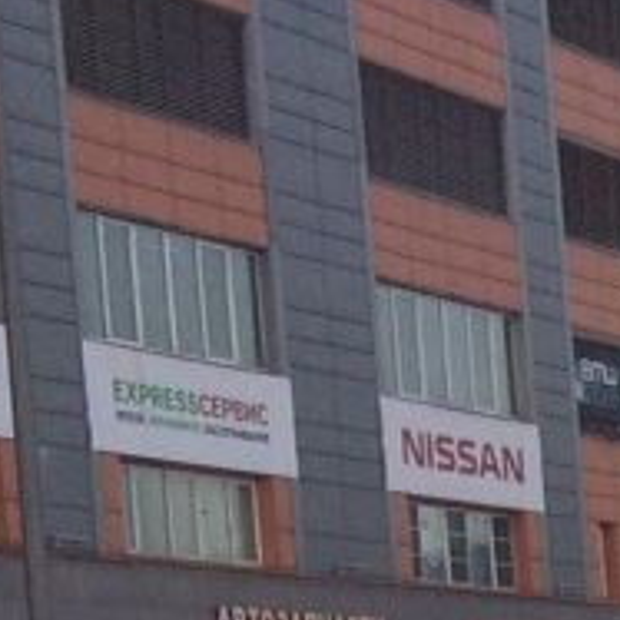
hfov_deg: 8.1
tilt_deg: -5.8
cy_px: 1286
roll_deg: +1.3
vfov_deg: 9.3
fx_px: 3546
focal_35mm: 175
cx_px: 2046
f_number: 2.2
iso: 32
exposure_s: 1/1709
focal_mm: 4.15
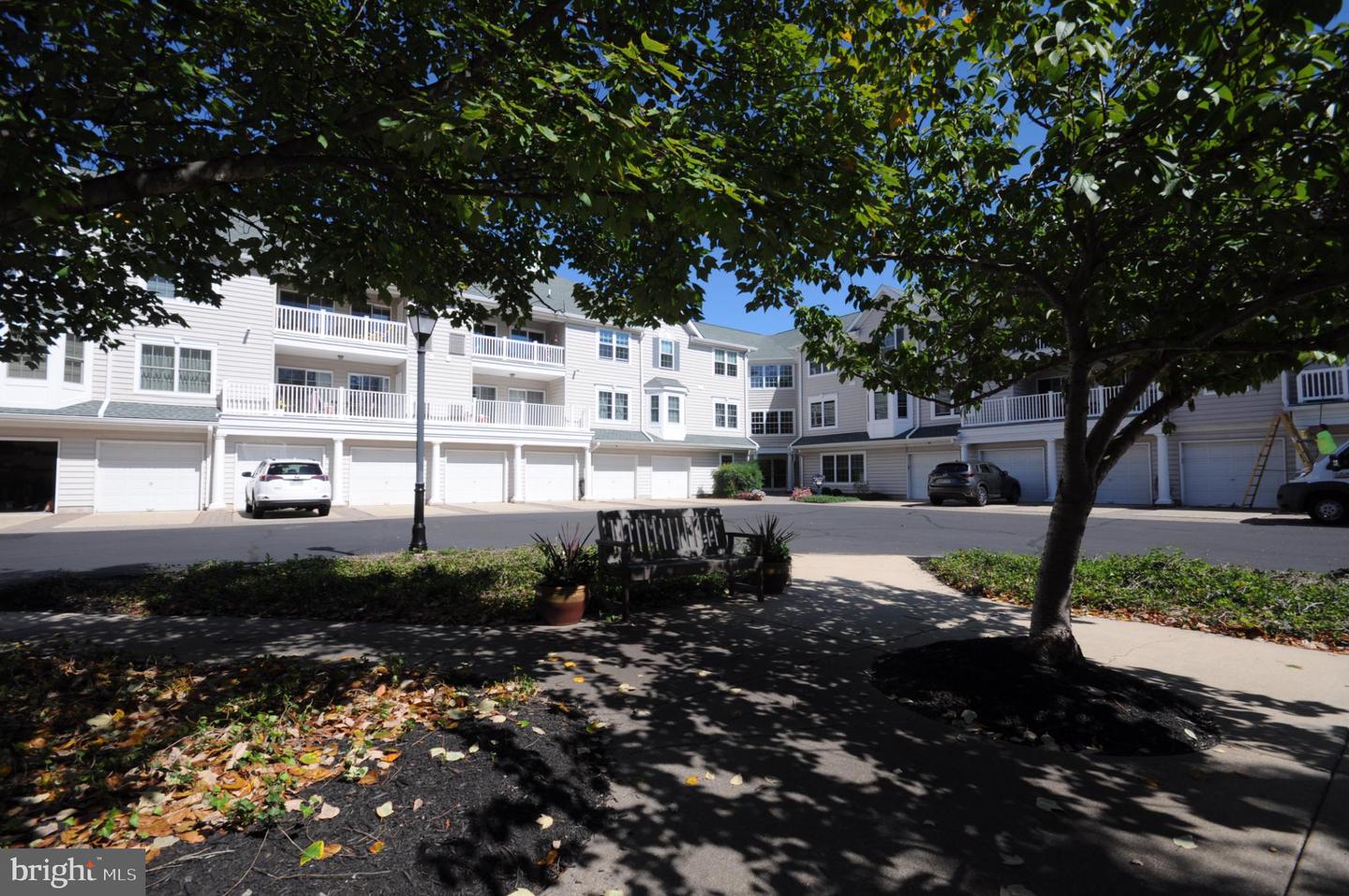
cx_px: 674
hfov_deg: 100.5
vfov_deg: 77.2
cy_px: 448
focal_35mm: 15
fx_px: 561
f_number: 10
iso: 200
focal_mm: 10
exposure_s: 1/400
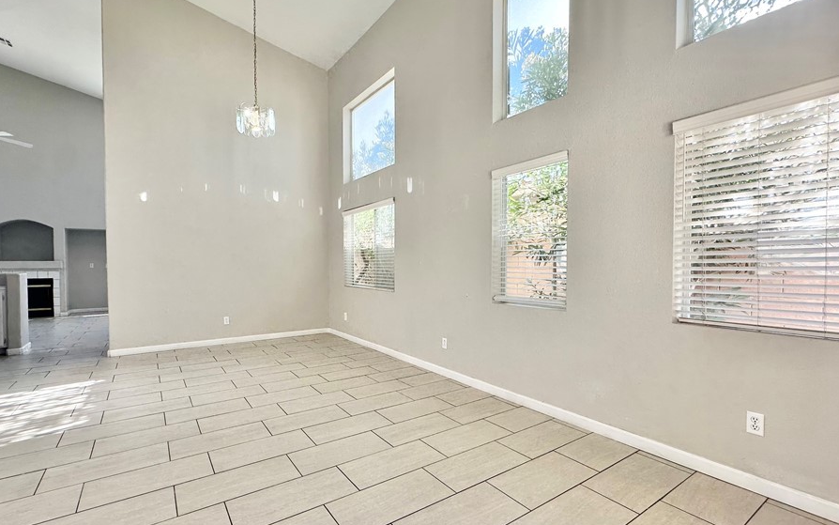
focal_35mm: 17
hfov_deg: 94.3
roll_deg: +0.1
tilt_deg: -0.8
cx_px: 402
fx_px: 389
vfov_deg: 68.0
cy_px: 272
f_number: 2.2
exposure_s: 1/120
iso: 50
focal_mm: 2.22
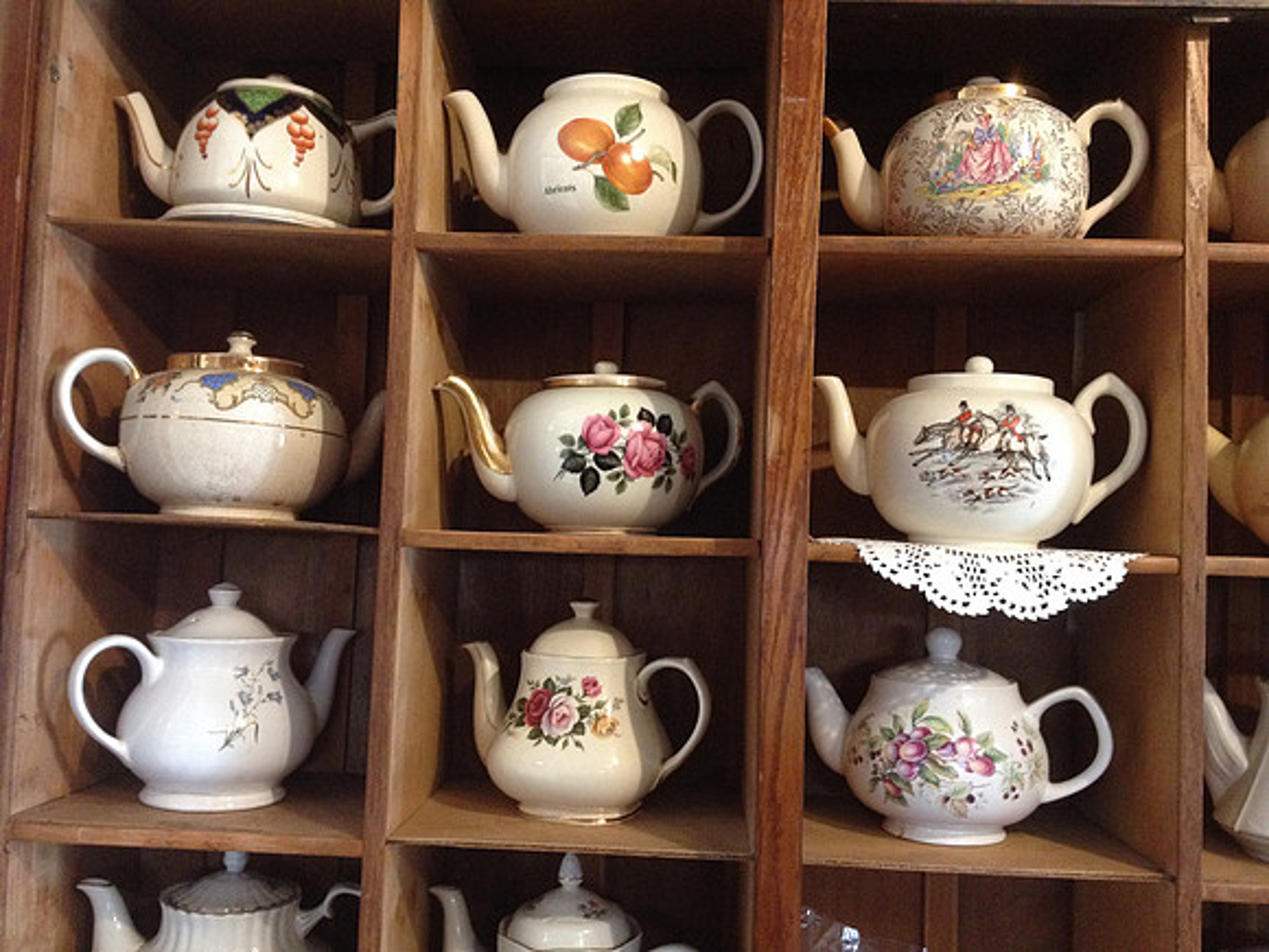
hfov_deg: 52.6
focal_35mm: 35
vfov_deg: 40.7
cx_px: 634
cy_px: 476
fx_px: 1283
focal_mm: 4.28
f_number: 2.4
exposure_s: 1/17
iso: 400
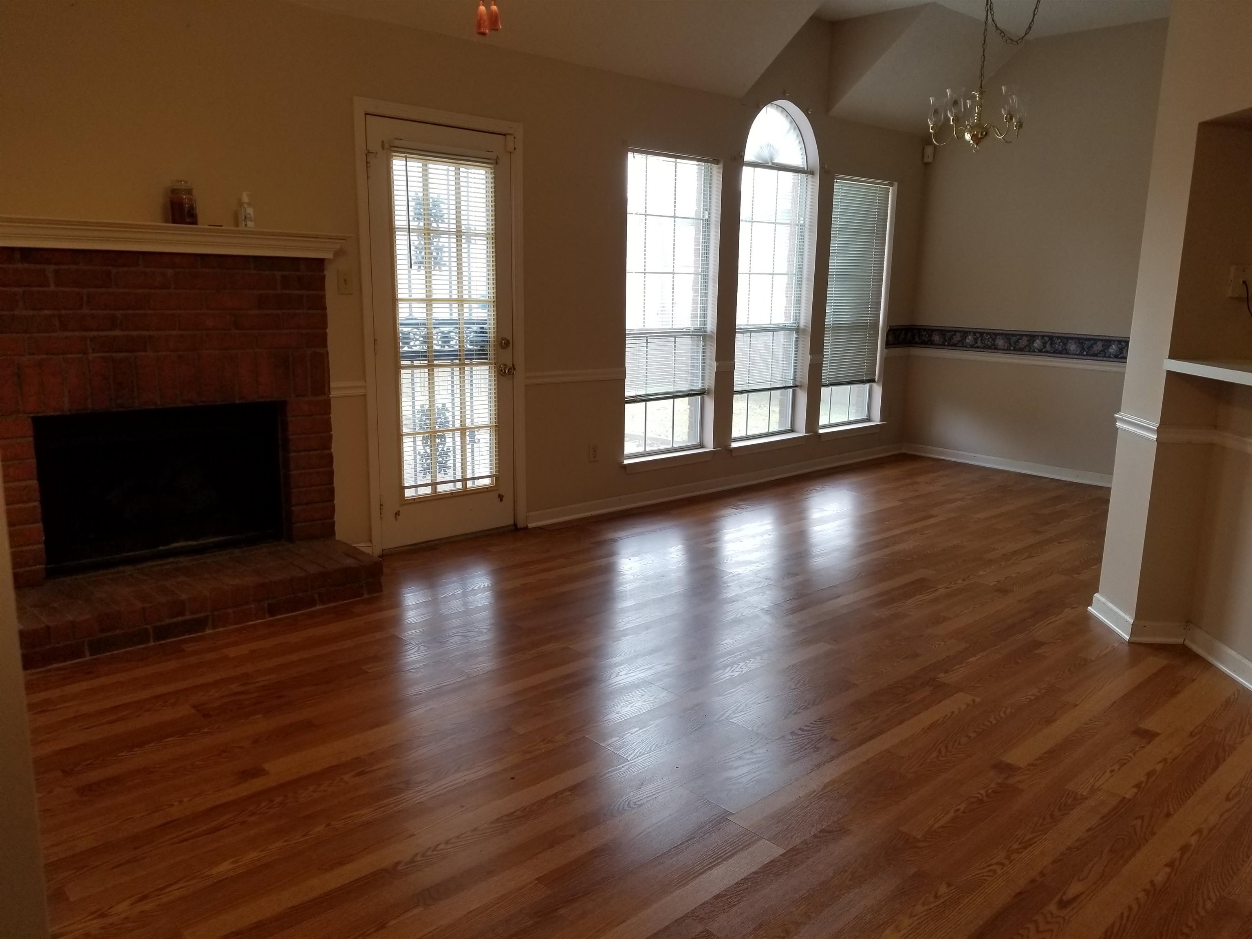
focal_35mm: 26
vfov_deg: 53.1
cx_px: 626
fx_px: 940
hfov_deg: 67.3
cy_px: 470
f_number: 1.7
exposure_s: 1/120
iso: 64
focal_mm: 4.3
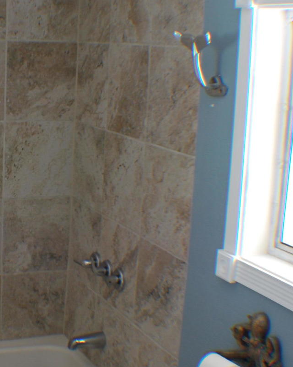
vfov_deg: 22.5
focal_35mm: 85
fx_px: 921
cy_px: 174
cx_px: 5
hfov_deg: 17.7
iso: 200
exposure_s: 1/30
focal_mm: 24
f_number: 4.2
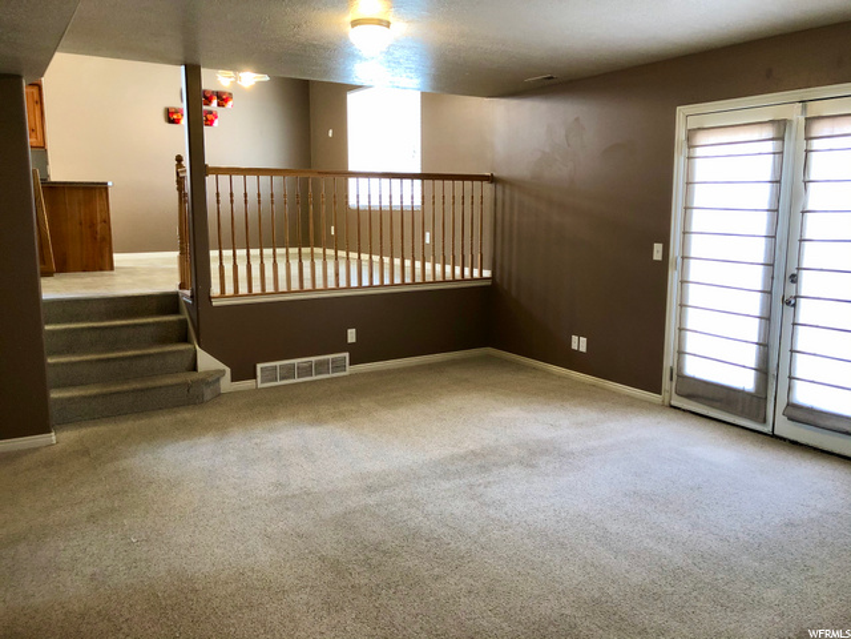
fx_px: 688
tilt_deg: -9.0
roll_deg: -0.3
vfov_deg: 49.7
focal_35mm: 28
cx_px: 426
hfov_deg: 63.4
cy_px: 320
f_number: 1.8
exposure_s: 1/30
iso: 40
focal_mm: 3.99
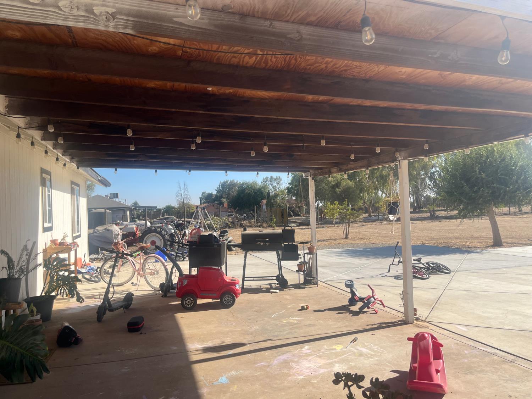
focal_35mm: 26
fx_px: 400
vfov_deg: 53.1
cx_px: 266
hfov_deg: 67.3
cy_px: 200
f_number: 1.6
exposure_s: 1/2755
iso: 50
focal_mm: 5.1
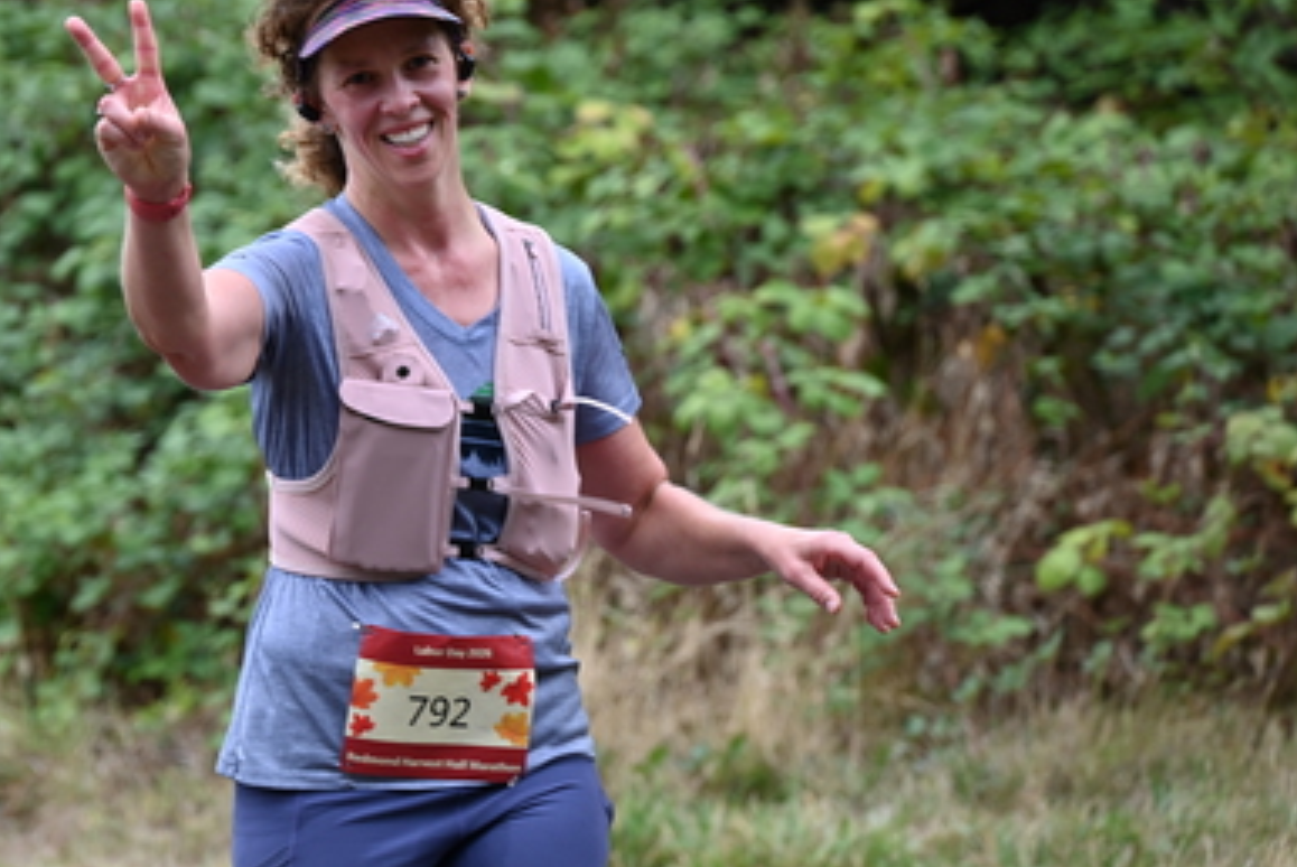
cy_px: 408
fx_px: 10275
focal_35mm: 285
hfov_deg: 7.2
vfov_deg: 4.8
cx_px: 383
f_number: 6.3
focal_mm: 200
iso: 400
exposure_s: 1/320
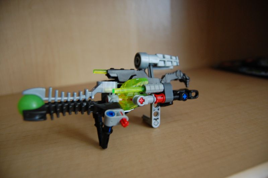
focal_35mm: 27
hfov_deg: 67.4
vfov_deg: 47.9
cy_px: 89
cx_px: 134
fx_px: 201
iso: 800
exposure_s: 1/13
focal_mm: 18
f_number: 3.5
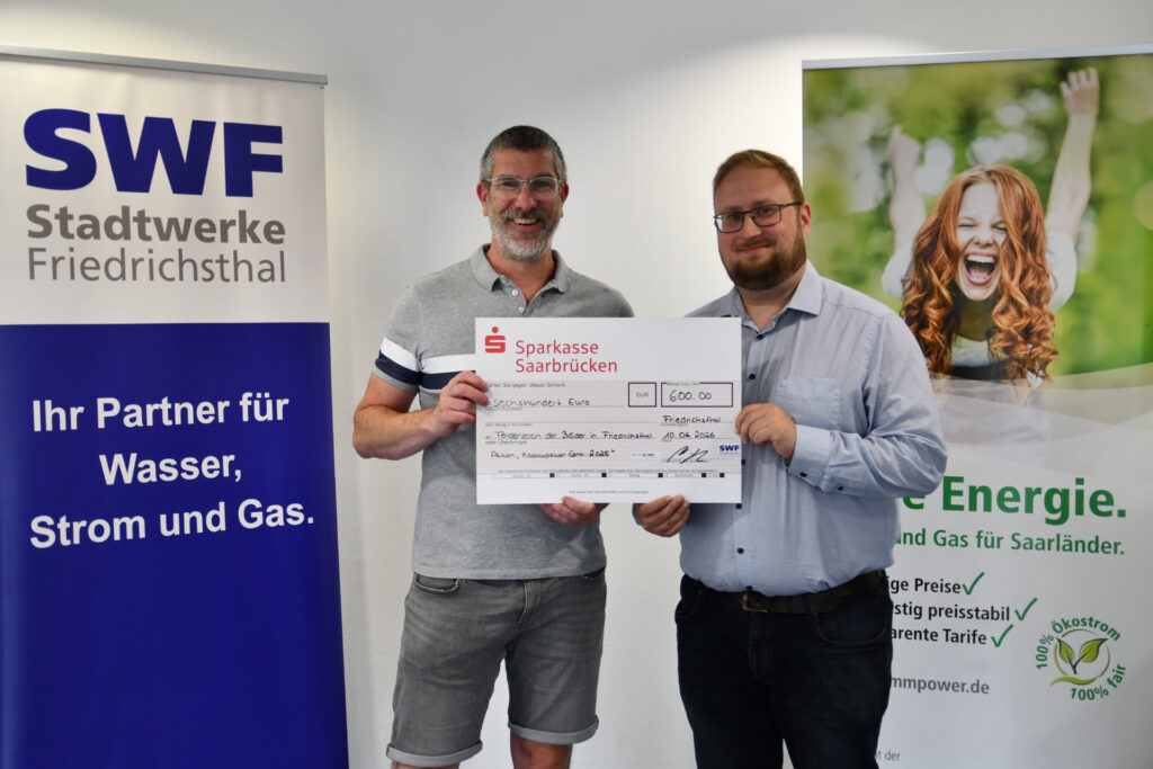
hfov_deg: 45.4
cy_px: 384
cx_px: 576
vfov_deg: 31.2
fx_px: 1377
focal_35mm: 43
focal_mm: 29
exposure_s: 1/125
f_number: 2.8
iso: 320
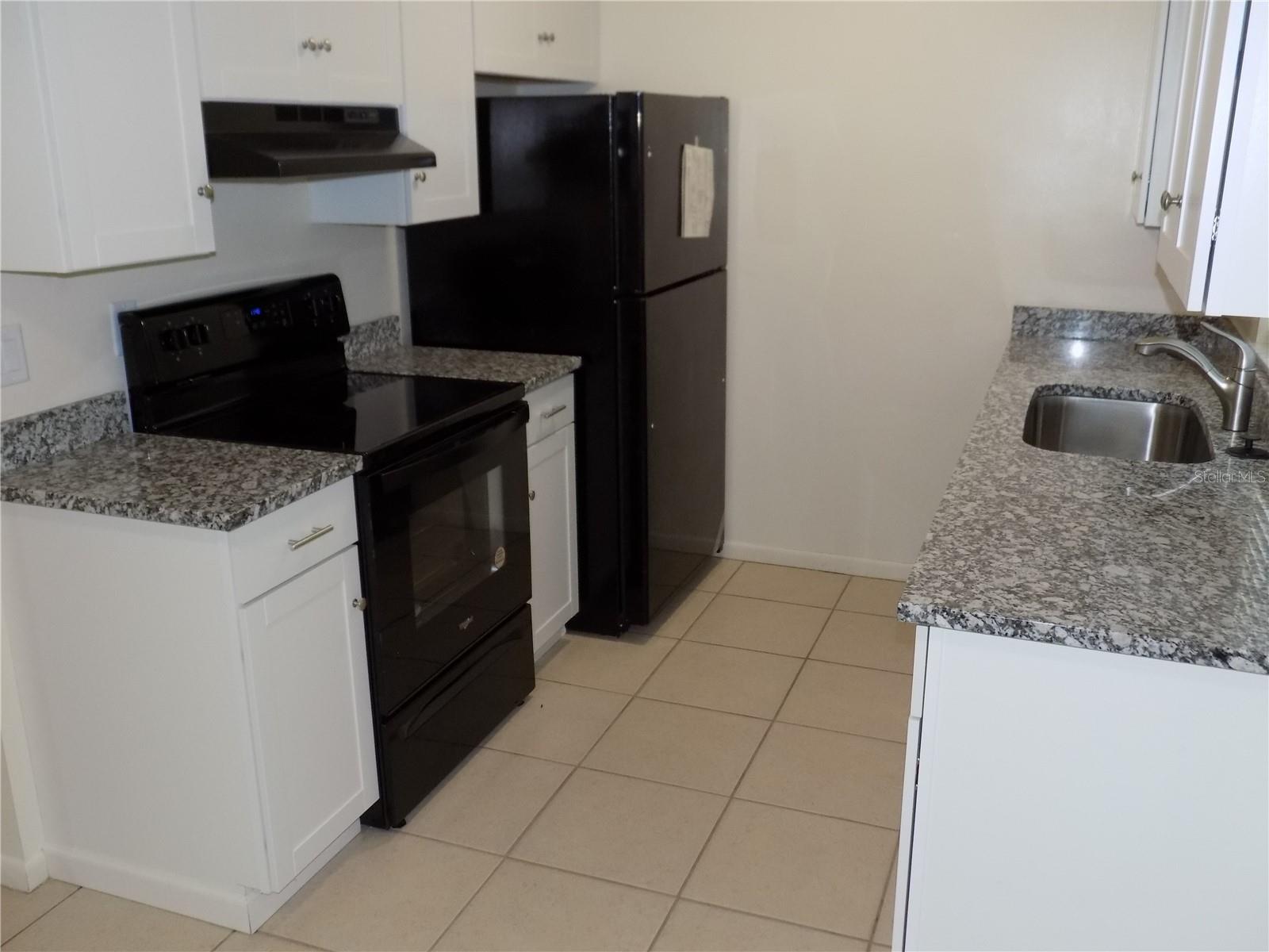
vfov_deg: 46.8
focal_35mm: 30
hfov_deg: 60.0
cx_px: 634
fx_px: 1100
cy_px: 476
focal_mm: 5.3
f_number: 3.3
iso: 200
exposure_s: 1/30
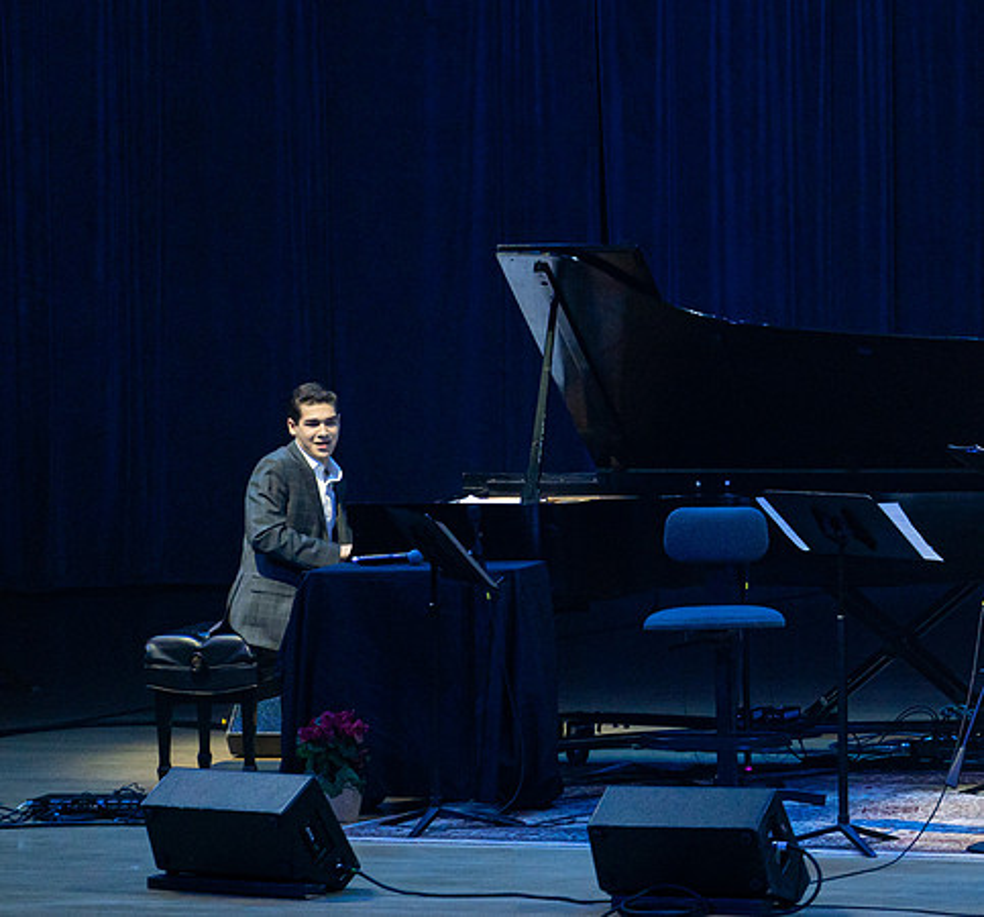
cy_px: 409
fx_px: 8563
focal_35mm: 276
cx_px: 1021
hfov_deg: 6.6
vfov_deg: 6.1
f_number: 7.1
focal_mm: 151
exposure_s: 1/250
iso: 2500
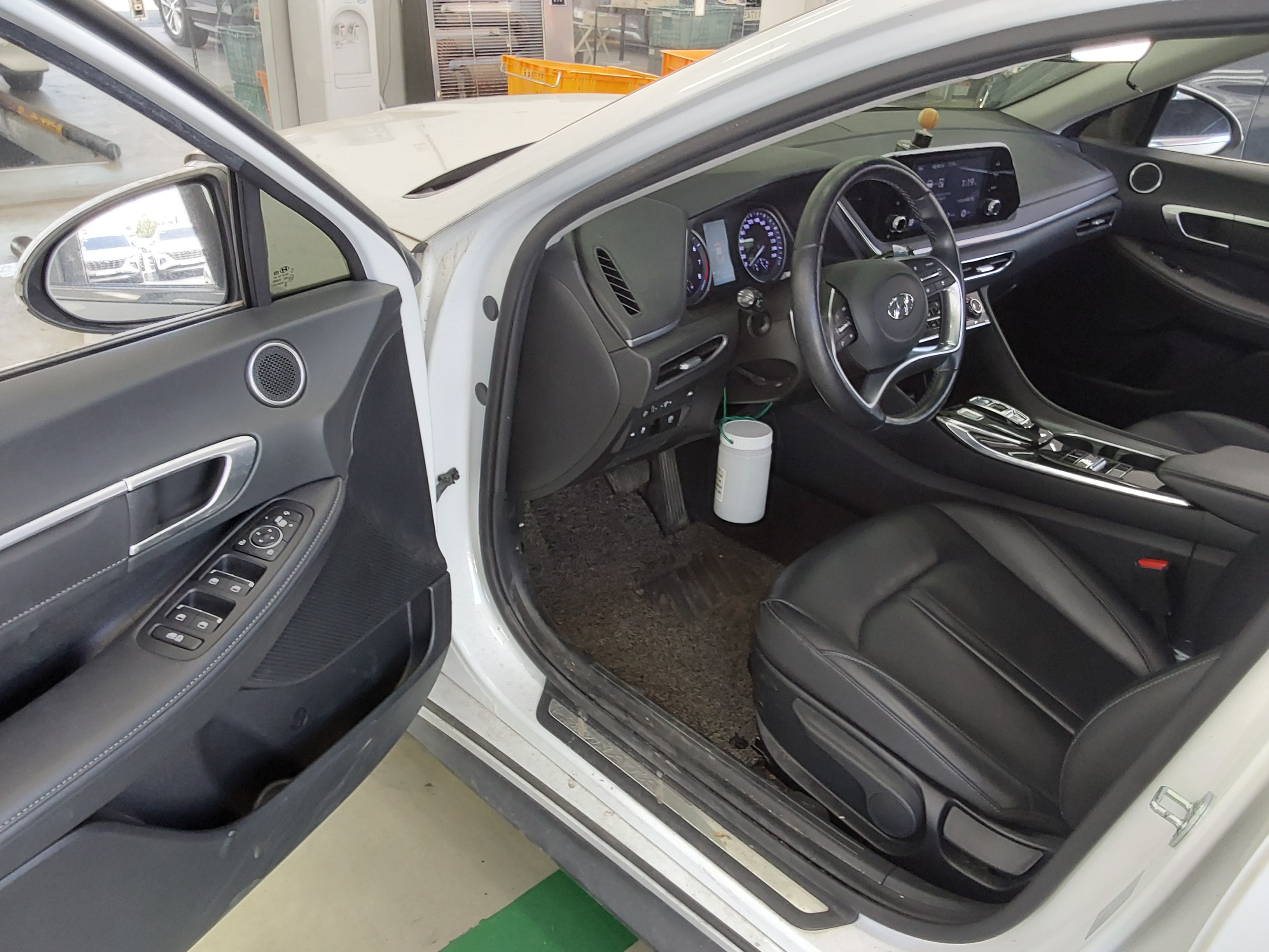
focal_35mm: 28
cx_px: 634
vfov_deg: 49.7
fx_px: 1026
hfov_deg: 63.4
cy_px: 476
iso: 100
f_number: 1.9
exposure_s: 1/60
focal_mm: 2.91
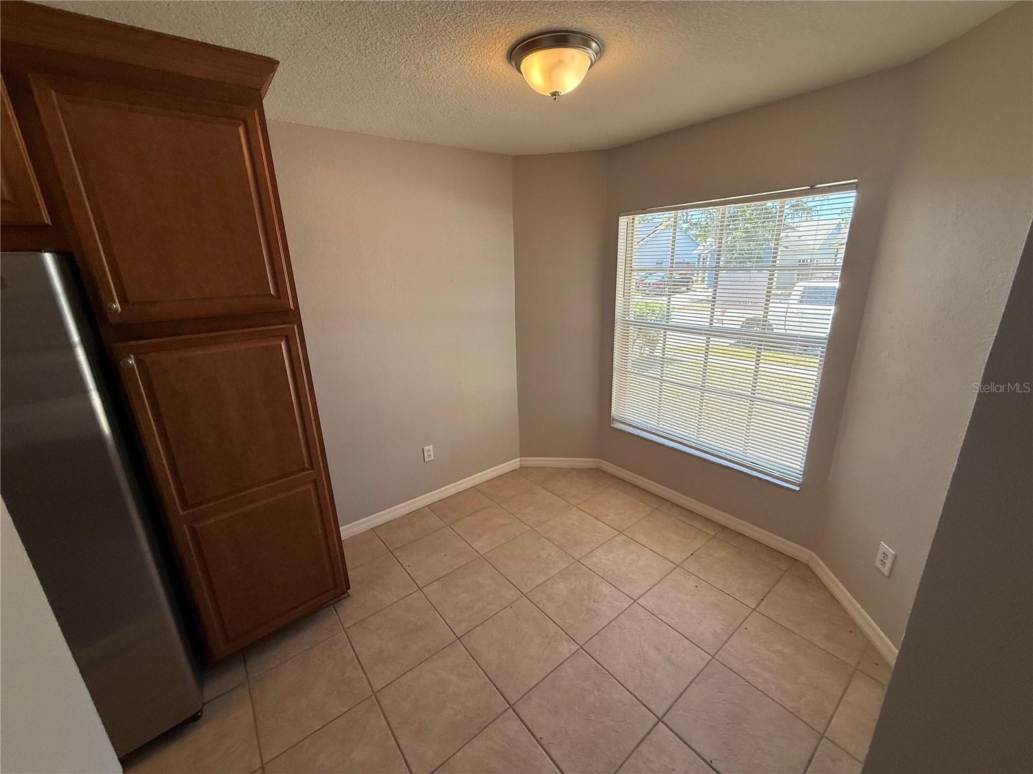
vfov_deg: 85.7
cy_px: 387
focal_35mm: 14
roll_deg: +0.7
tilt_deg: -16.8
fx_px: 418
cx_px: 516
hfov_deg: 102.1
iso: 64
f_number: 2.2
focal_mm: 2.22
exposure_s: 1/154
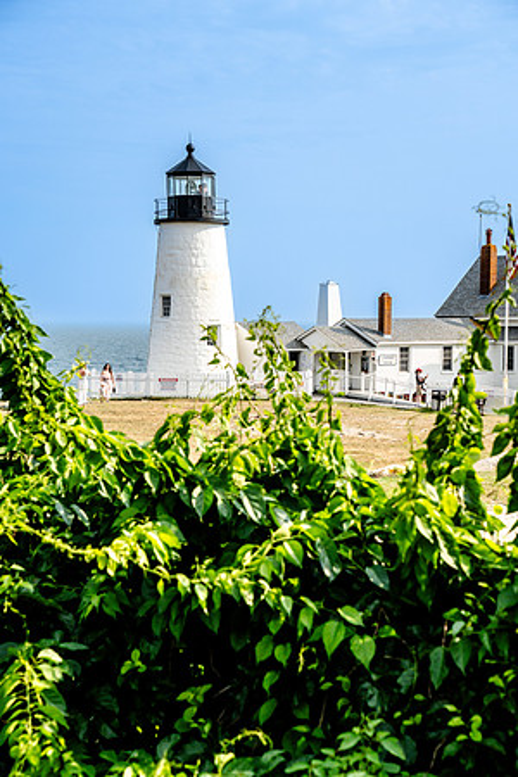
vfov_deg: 29.7
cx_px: 259
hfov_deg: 20.0
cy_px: 388
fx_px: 1468
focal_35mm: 68
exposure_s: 1/1250
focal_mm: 68
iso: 125
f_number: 6.3
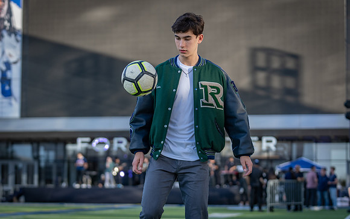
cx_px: 149
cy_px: 133
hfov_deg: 22.2
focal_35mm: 93
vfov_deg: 14.0
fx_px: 891
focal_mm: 77
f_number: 2.8
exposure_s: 1/1000
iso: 250
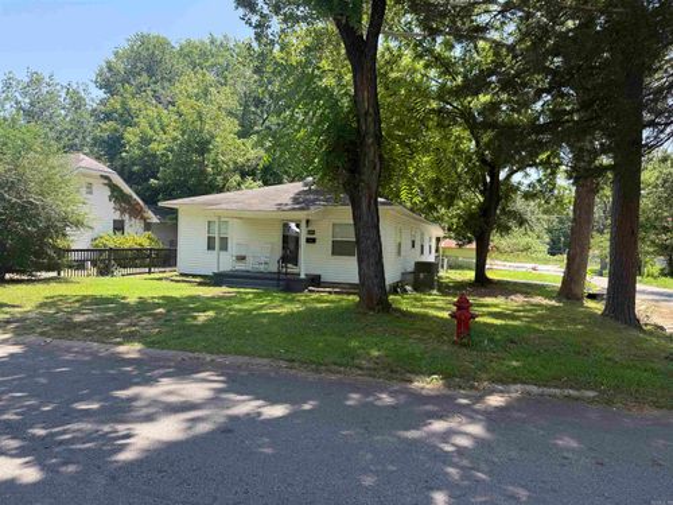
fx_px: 467
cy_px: 252
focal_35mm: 24
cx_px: 336
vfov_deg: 56.8
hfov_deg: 71.6
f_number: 1.78
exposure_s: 1/788
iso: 100
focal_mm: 6.76
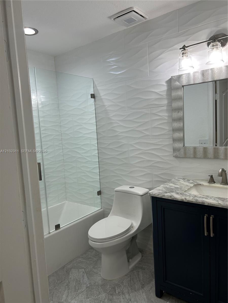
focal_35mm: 26
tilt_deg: -6.0
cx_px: 114
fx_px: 228
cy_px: 152
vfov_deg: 67.3
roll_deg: +2.9
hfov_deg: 53.1
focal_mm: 5.7
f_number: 1.5
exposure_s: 1/120
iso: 64
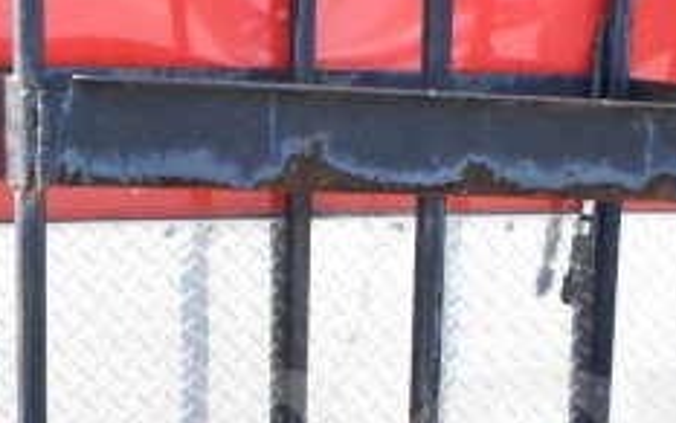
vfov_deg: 11.7
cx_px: 447
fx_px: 1991
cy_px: 598
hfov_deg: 19.2
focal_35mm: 108
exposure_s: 1/800
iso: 6400
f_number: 14
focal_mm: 18
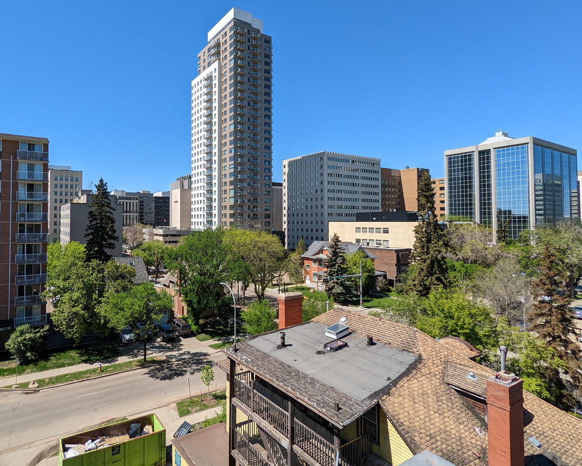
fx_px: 345
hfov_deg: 79.5
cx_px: 235
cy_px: 212
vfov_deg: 68.0
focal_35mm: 20
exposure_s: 1/1499
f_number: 2.2
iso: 50
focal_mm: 2.35
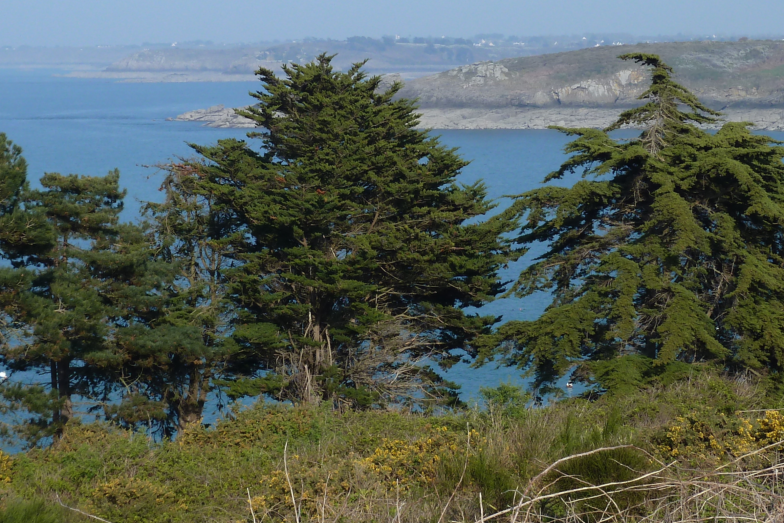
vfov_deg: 12.9
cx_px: 375
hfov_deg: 19.3
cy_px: 168
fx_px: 2308
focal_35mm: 106
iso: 80
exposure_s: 1/400
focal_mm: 9.7
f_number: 4.5
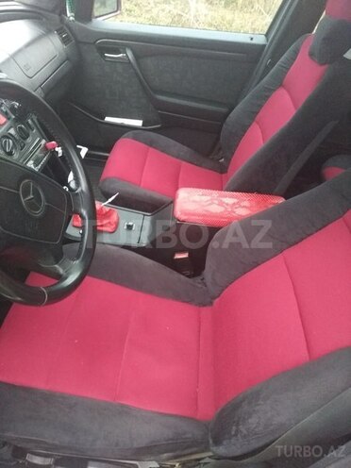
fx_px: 284
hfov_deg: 63.4
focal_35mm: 21
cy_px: 234
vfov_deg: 79.0
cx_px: 176
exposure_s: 1/33
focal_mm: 3.57
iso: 848
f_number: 2
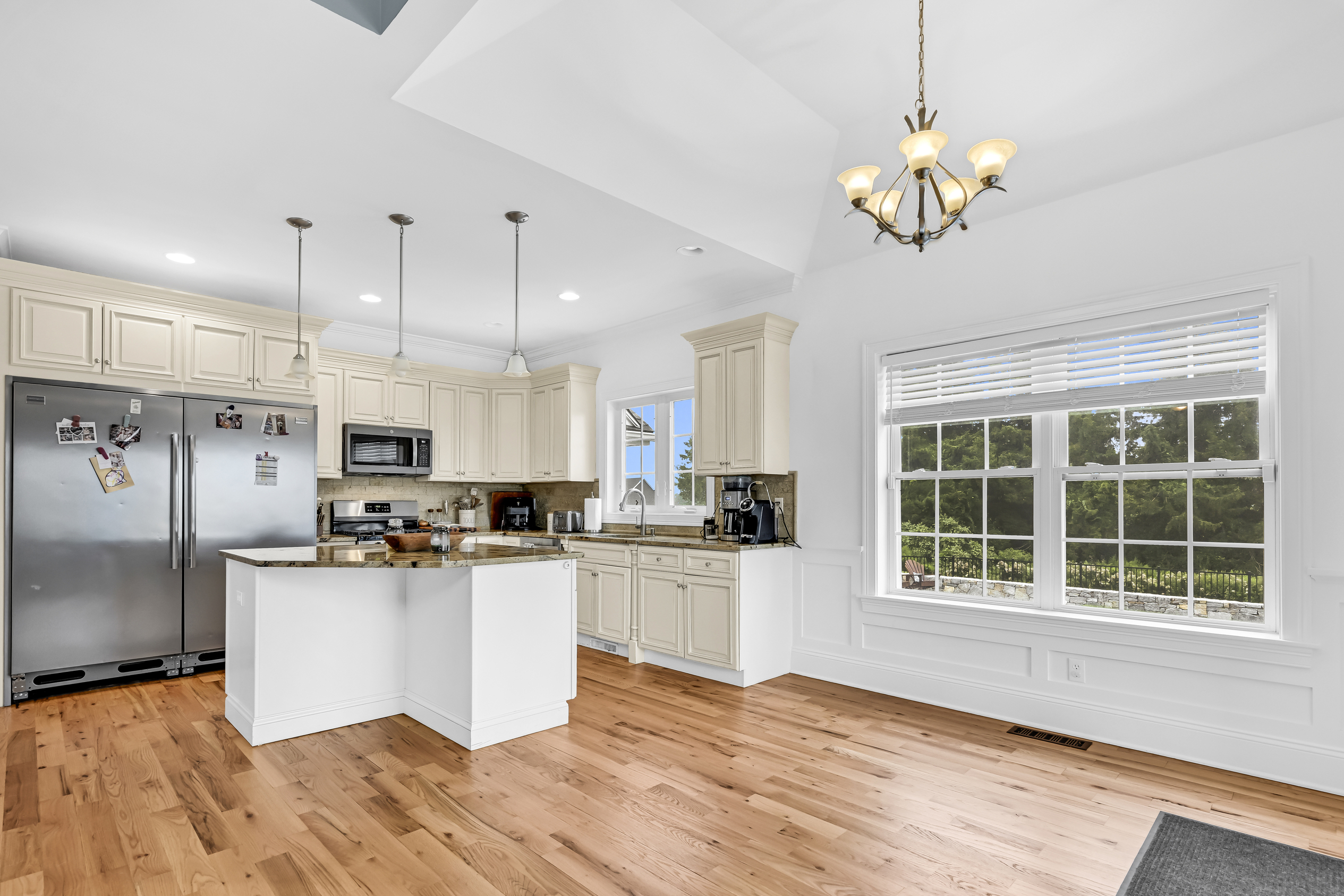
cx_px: 630
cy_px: 497
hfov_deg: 93.2
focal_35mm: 17
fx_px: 635
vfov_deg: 70.2
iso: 320
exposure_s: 1/320
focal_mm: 14
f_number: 8
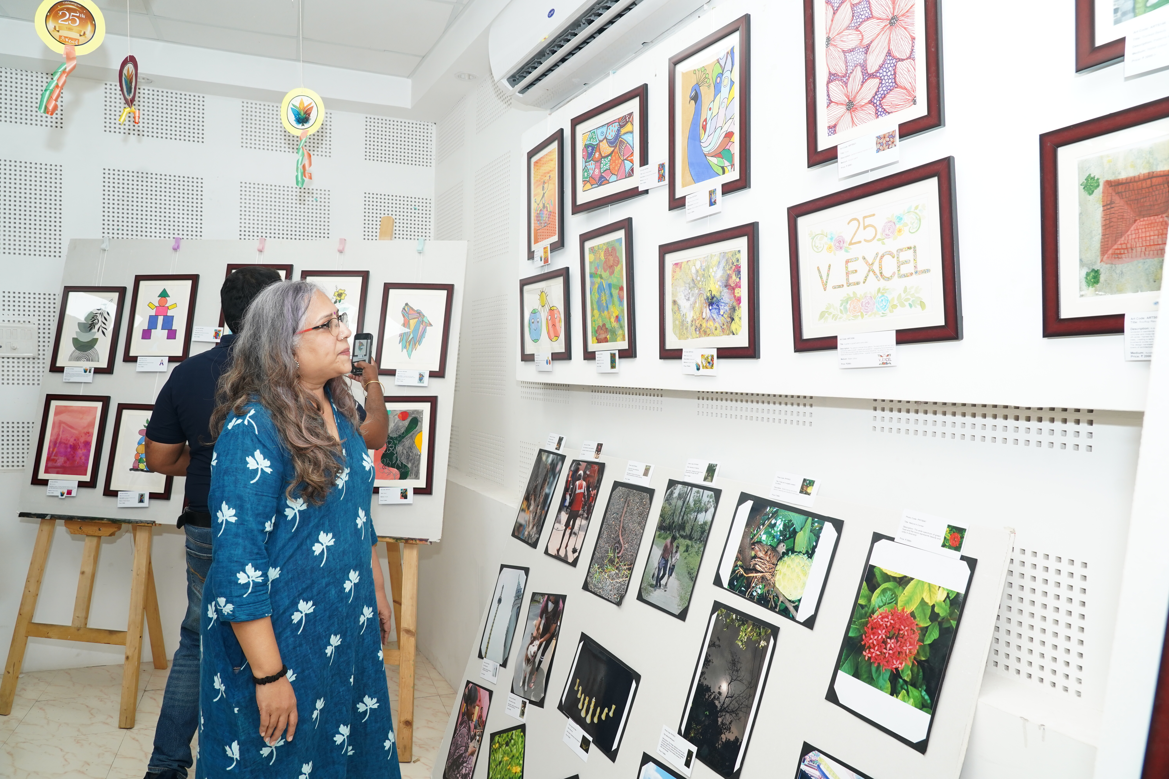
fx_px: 779
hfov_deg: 73.7
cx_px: 584
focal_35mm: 24
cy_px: 390
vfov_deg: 53.1
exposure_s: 1/125
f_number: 7.1
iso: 1000
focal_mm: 24
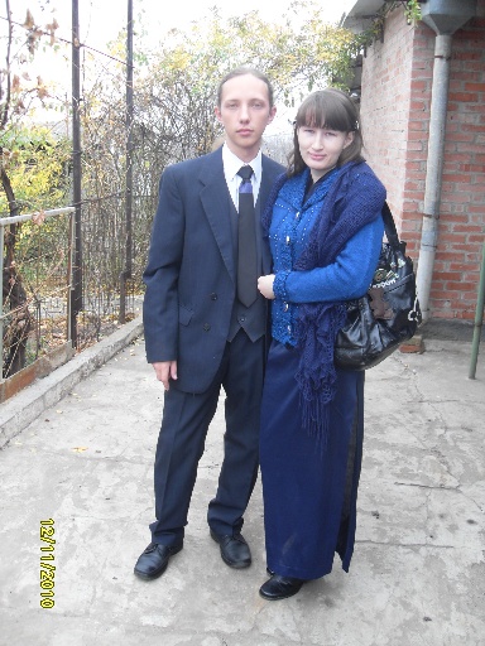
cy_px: 323
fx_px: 635
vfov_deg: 54.0
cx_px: 242
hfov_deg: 41.8
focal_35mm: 34
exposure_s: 1/60
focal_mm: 6.3
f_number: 2.8
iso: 100
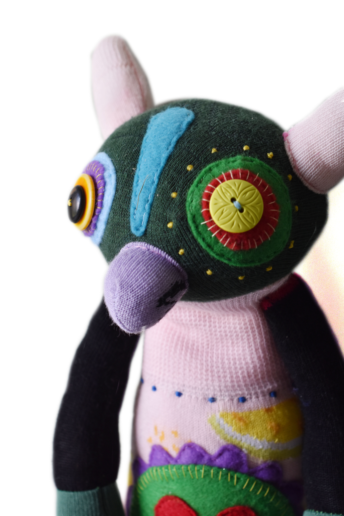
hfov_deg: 22.6
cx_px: 172
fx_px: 860
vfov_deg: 33.4
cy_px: 258
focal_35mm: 60
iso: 400
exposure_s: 1/125
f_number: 5.6
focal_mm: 40
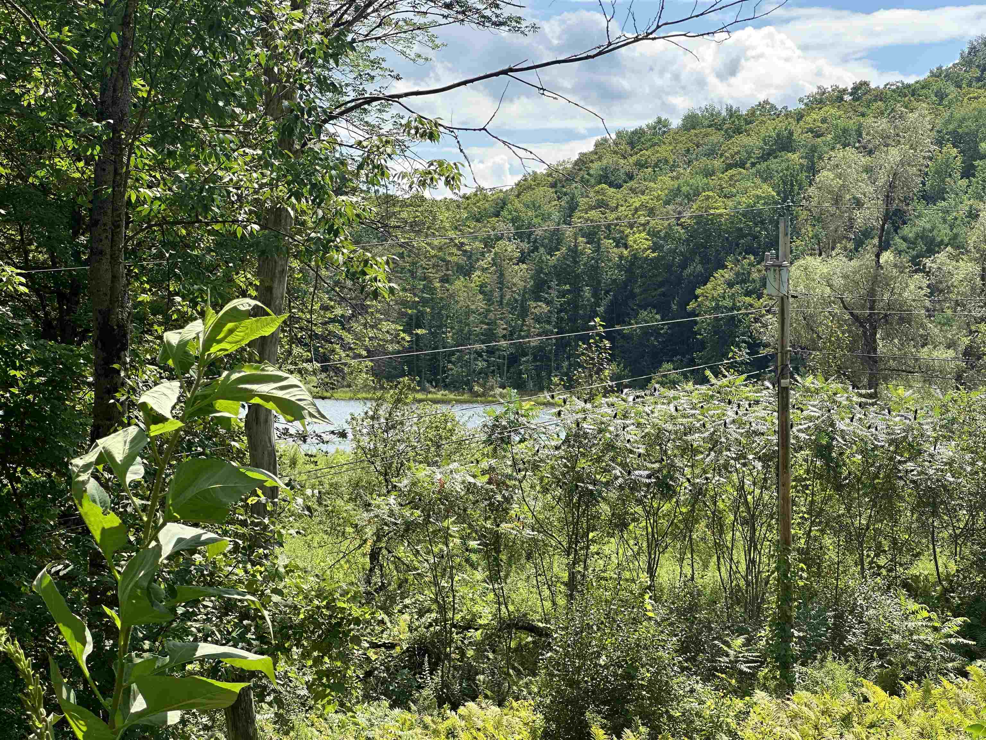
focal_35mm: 77
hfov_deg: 25.3
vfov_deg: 19.1
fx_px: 2193
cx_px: 493
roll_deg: -1.0
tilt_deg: +0.9
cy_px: 370
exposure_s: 1/539
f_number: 2.8
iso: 32
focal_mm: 9
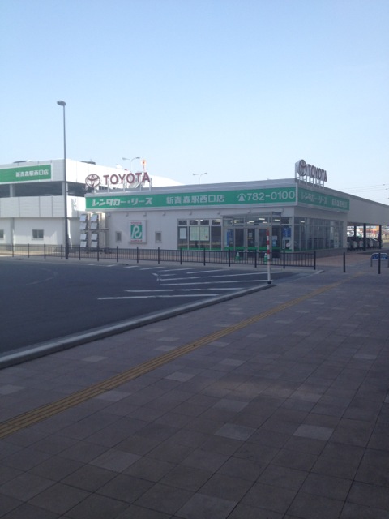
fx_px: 524
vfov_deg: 52.6
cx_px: 194
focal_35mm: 35
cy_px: 260
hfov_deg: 40.7
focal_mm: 4.28
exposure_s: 1/935
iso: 64
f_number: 2.4
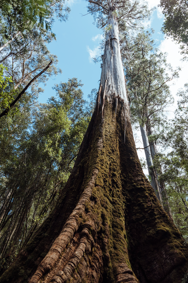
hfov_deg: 56.1
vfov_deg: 77.3
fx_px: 176
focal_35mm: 22
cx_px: 94
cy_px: 142
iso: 200
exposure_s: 1/2000
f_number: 2.8
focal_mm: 15
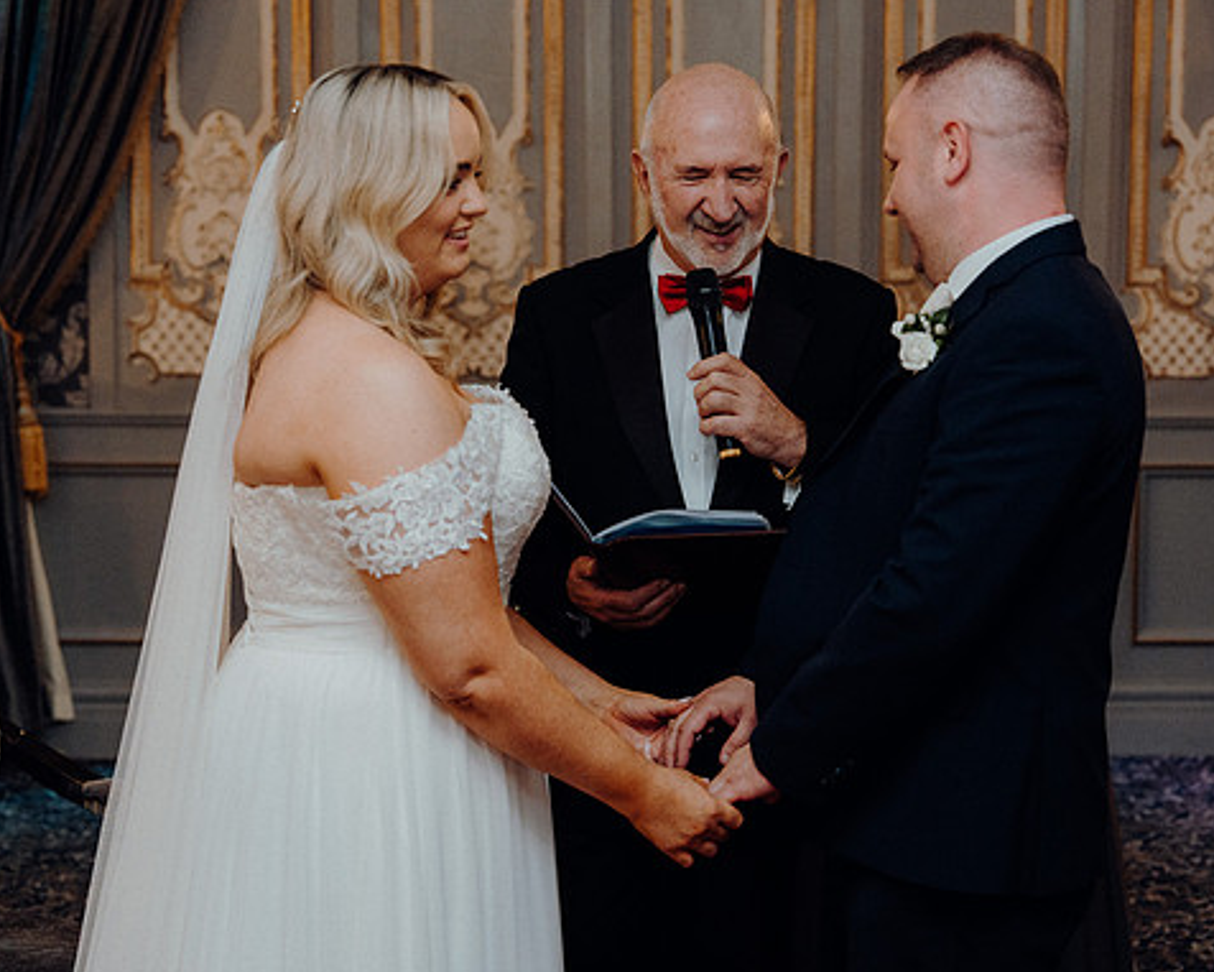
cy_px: 486
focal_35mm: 80
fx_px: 2875
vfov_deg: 19.2
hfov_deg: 23.8
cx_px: 699
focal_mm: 70
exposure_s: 1/160
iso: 2500
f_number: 3.5
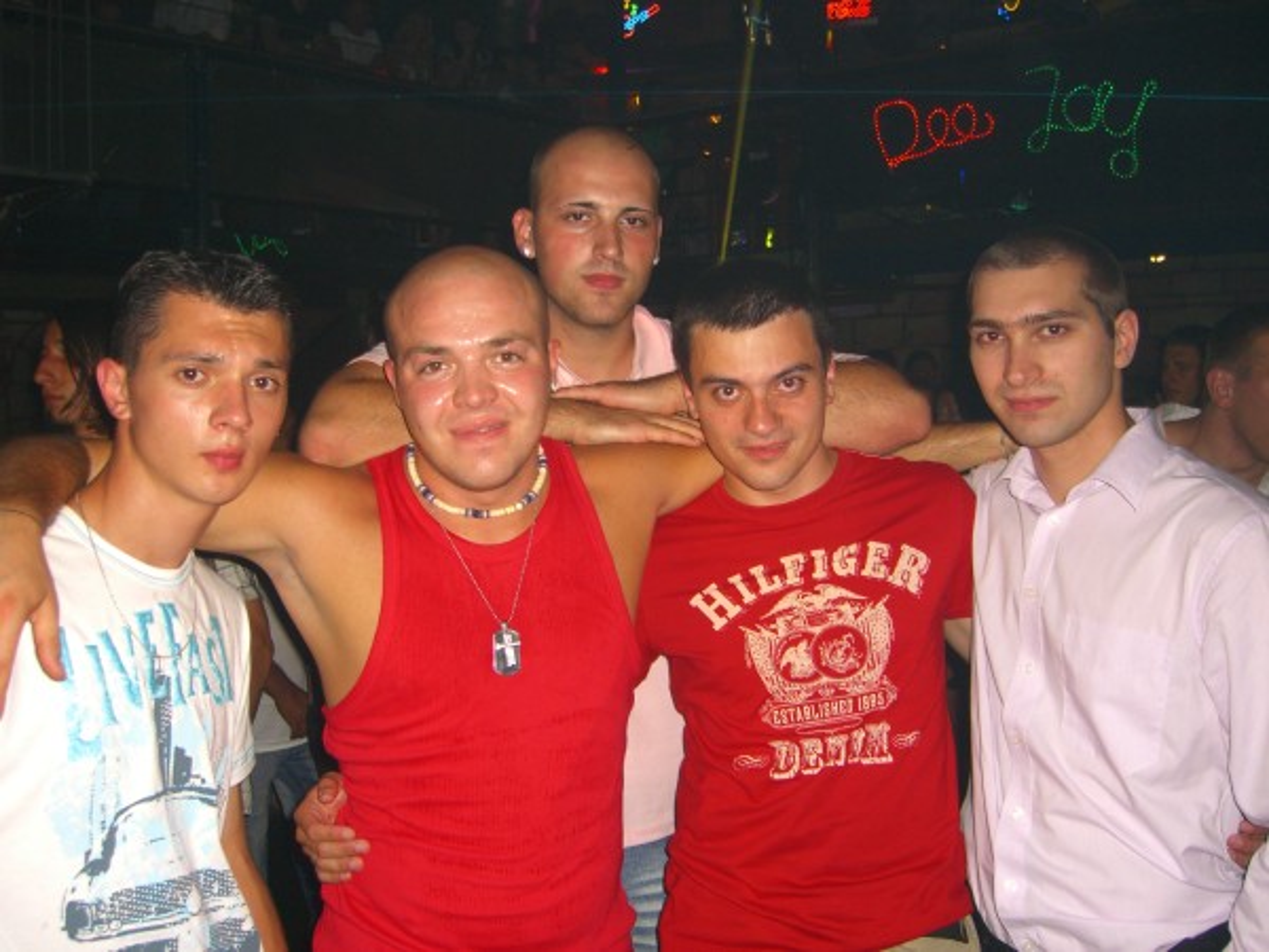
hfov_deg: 49.0
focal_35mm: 38
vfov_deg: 37.7
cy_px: 476
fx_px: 1393
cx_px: 634
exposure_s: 1/60
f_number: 2.8
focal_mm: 7.9
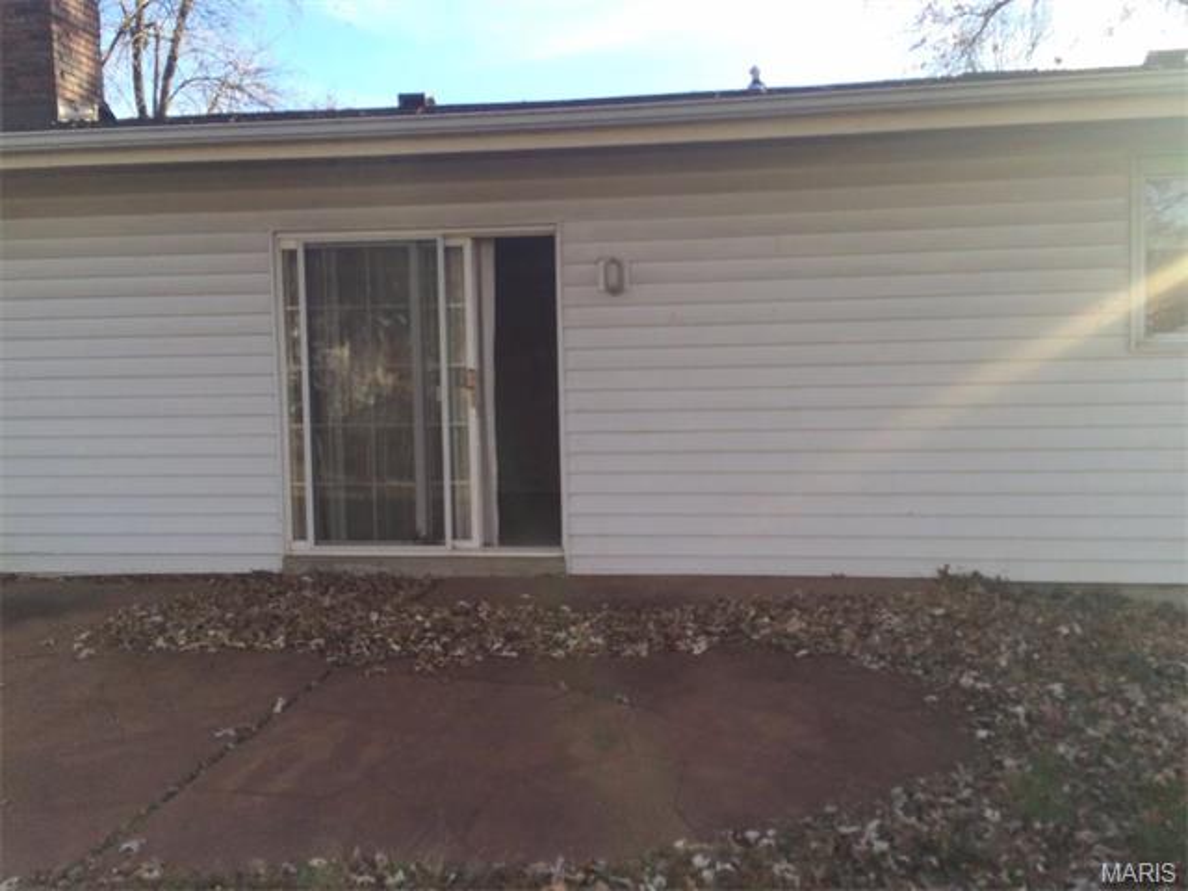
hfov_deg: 61.7
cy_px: 446
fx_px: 995
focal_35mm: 29
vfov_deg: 48.2
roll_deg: +1.6
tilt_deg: -4.8
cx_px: 594
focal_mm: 4.15
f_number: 2.2
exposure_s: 1/477
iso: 32
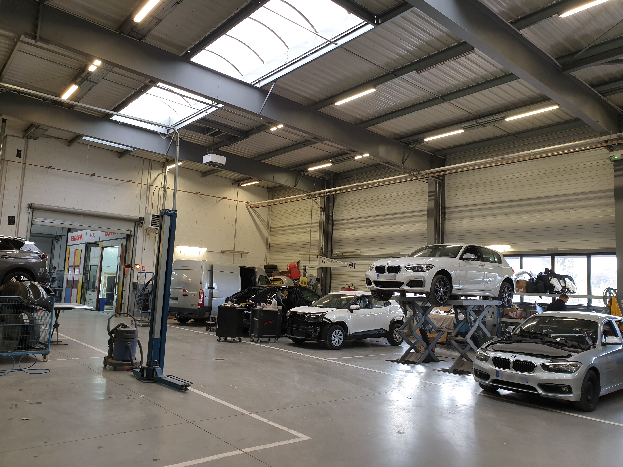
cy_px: 234
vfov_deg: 53.1
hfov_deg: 67.3
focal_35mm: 26
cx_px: 312
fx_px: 468
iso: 64
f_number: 2.4
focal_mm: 4.3
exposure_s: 1/50
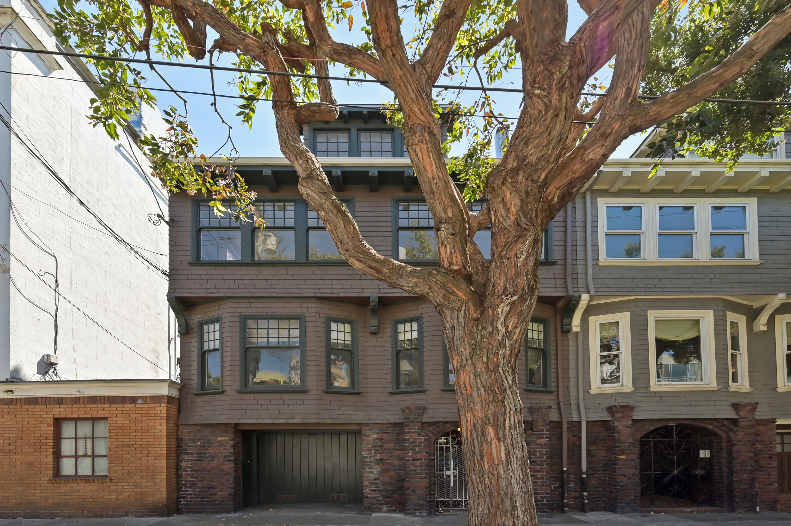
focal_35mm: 16
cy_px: 263
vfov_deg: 73.7
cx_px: 396
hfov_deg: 96.8
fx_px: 351
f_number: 9
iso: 800
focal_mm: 16
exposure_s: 1/800
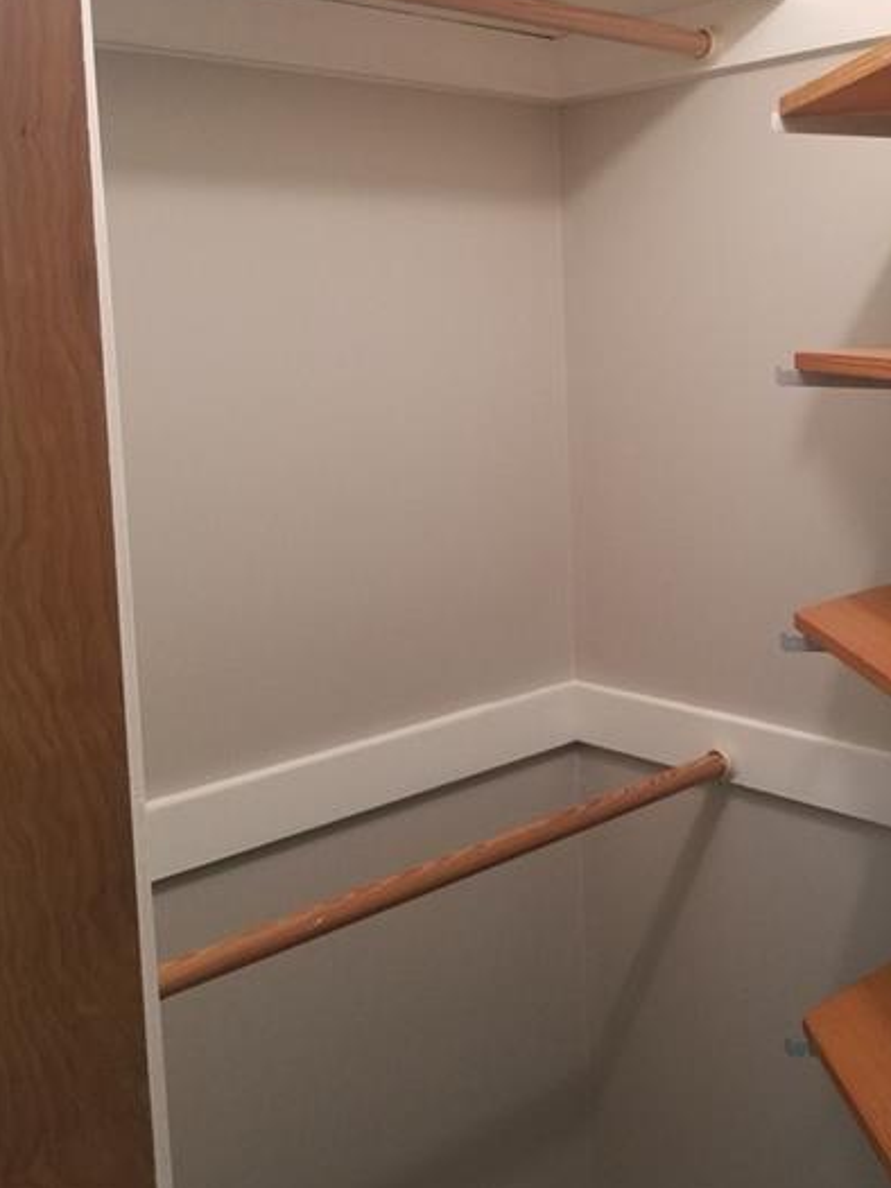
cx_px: 568
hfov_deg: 37.5
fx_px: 1304
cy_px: 477
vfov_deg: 48.7
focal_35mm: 38
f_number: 1.7
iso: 160
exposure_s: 1/30
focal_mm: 4.25
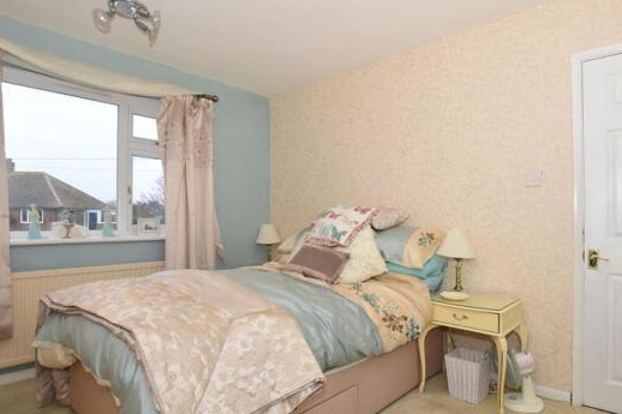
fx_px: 328
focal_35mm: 19
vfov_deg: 64.5
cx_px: 352
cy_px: 220
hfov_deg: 86.5
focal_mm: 10
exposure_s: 1/60
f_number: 5.6
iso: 400
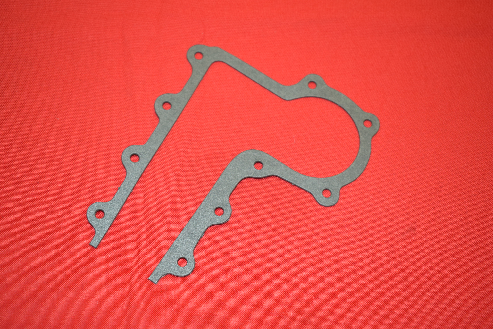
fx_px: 699
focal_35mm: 51
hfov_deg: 38.9
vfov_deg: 26.5
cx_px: 246
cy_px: 164
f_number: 5
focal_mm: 34
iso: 500
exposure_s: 1/60
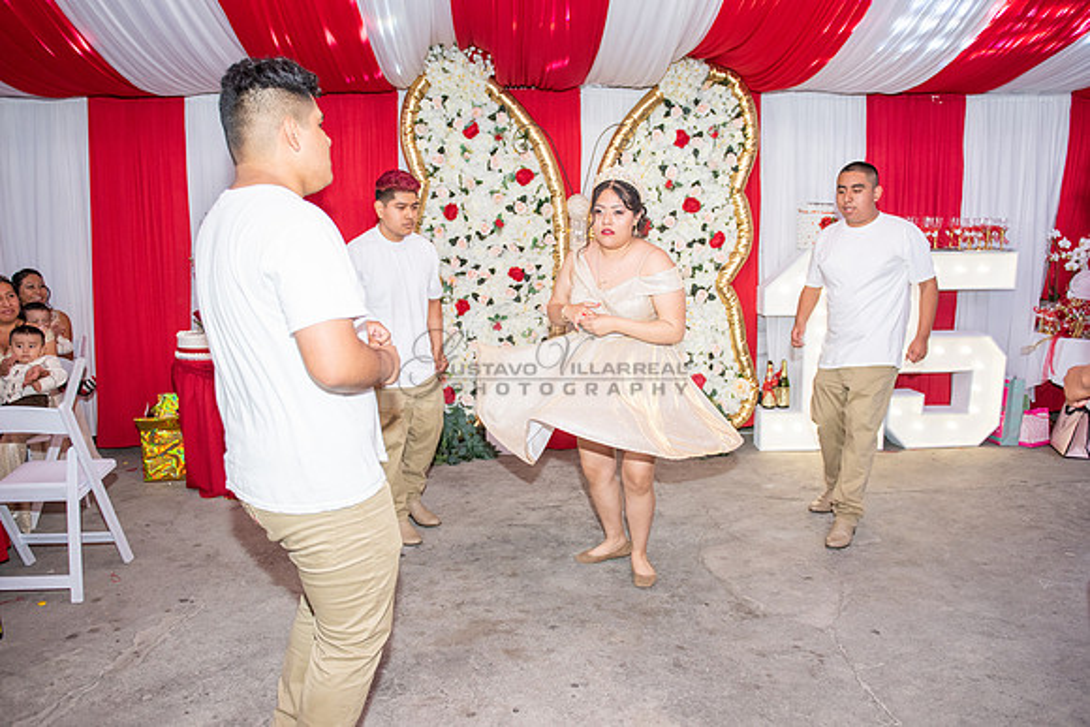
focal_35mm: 27
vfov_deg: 48.5
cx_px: 545
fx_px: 807
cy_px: 364
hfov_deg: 68.1
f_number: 3.2
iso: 800
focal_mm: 24
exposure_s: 1/160
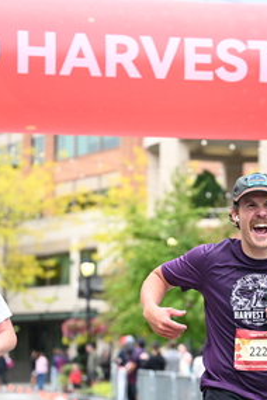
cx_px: 209
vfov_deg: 14.5
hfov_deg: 9.7
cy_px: 307
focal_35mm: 141
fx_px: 1569
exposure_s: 1/1600
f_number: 2.8
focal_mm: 73
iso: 800
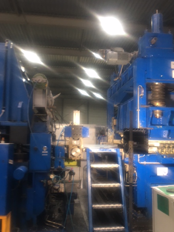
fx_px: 214
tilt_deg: +6.3
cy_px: 126
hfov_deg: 44.1
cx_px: 93
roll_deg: +0.5
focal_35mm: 32
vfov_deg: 56.7
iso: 32
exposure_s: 1/17
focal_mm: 4.15
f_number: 2.2
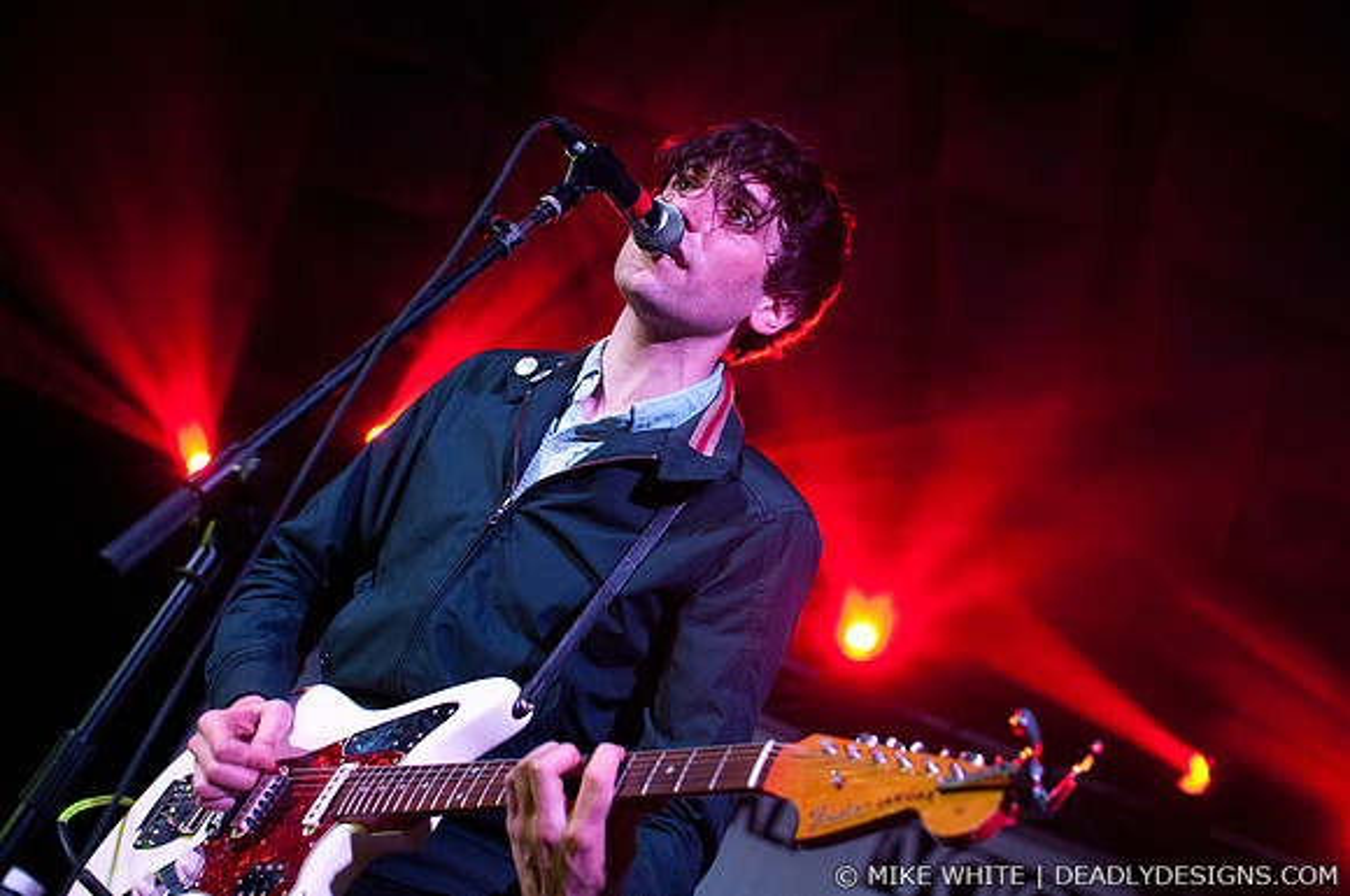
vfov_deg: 29.8
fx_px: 1685
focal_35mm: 45
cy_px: 448
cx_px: 675
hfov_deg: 43.7
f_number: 2.5
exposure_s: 1/100
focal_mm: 30
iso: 1600
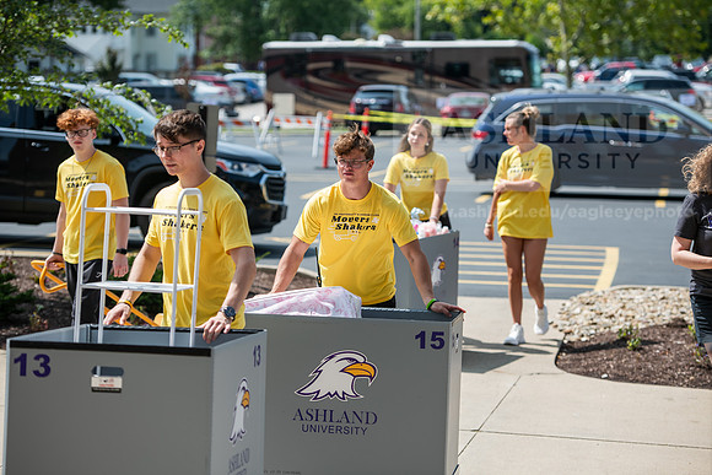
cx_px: 356
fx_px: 2176
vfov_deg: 12.5
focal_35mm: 110
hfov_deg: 18.6
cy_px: 238
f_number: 3.5
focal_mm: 110
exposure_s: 1/640
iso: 80
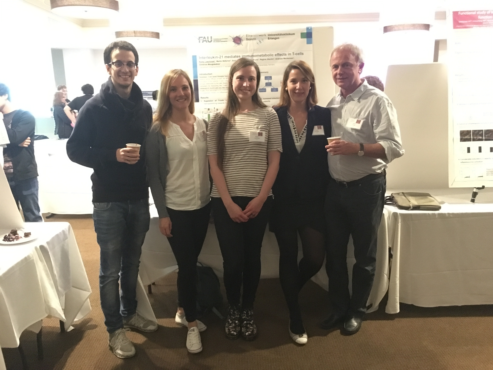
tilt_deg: -11.7
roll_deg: +1.0
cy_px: 185
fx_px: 413
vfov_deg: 48.2
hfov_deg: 61.7
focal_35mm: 29
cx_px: 246
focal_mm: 4.15
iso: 1250
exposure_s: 1/15
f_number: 2.2
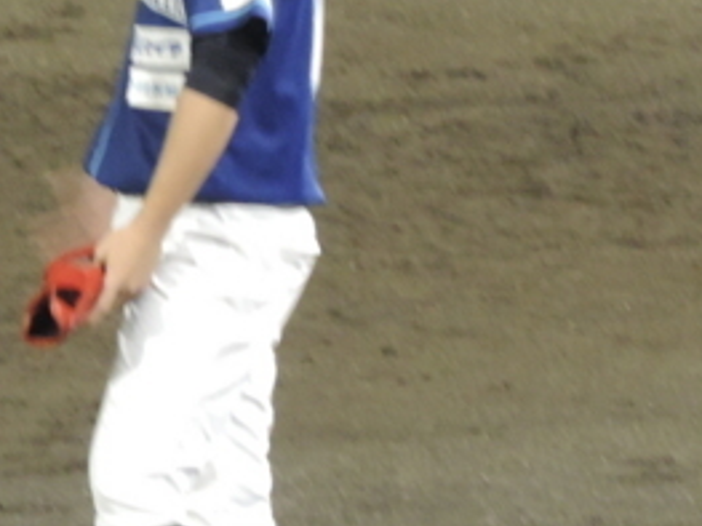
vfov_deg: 0.9
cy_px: 291
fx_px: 33912
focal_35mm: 1673
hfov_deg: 1.2
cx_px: 67
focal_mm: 98.1
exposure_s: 1/30
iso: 800
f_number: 4.9
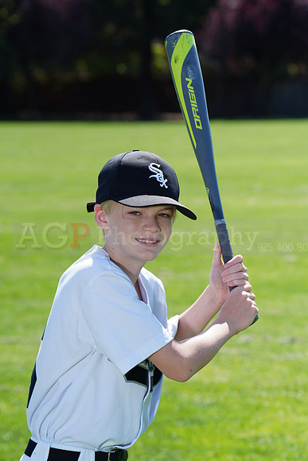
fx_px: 2488
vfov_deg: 10.6
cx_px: 154
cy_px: 230
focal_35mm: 194
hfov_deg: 7.1
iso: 200
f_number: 9
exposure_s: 1/250
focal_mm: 194
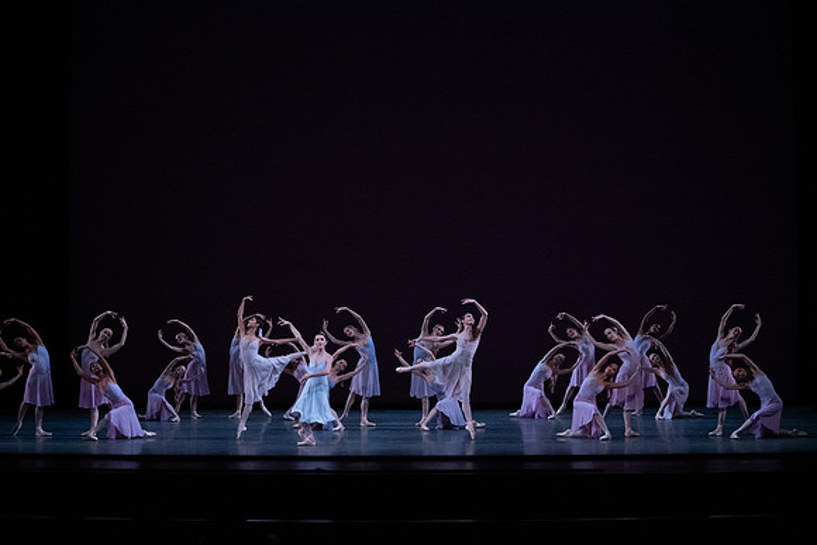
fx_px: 1589
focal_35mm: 70
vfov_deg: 19.5
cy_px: 272
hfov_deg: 28.8
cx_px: 408
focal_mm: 70
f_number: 13
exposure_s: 1/400
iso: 12800
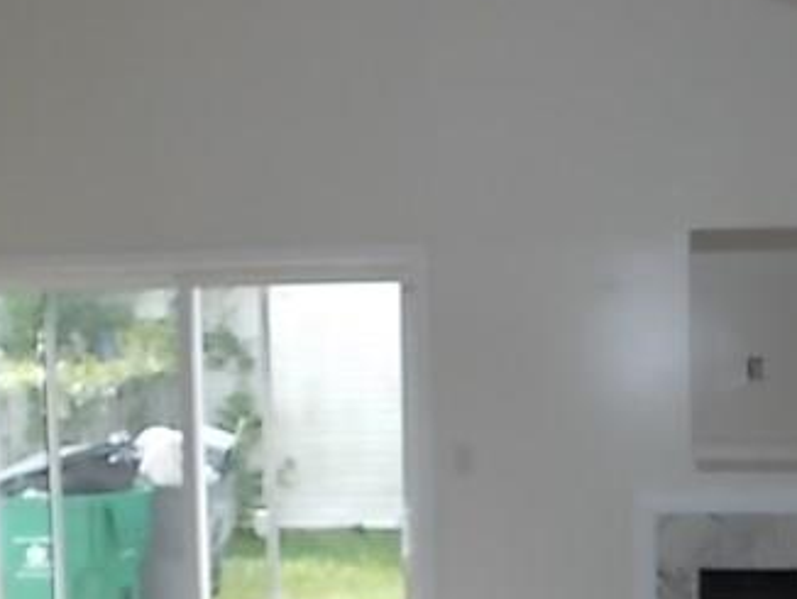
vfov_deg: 28.3
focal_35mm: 51
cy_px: 430
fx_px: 1175
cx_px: 516
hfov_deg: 37.2
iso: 80
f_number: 3.2
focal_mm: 4.6
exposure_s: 1/125
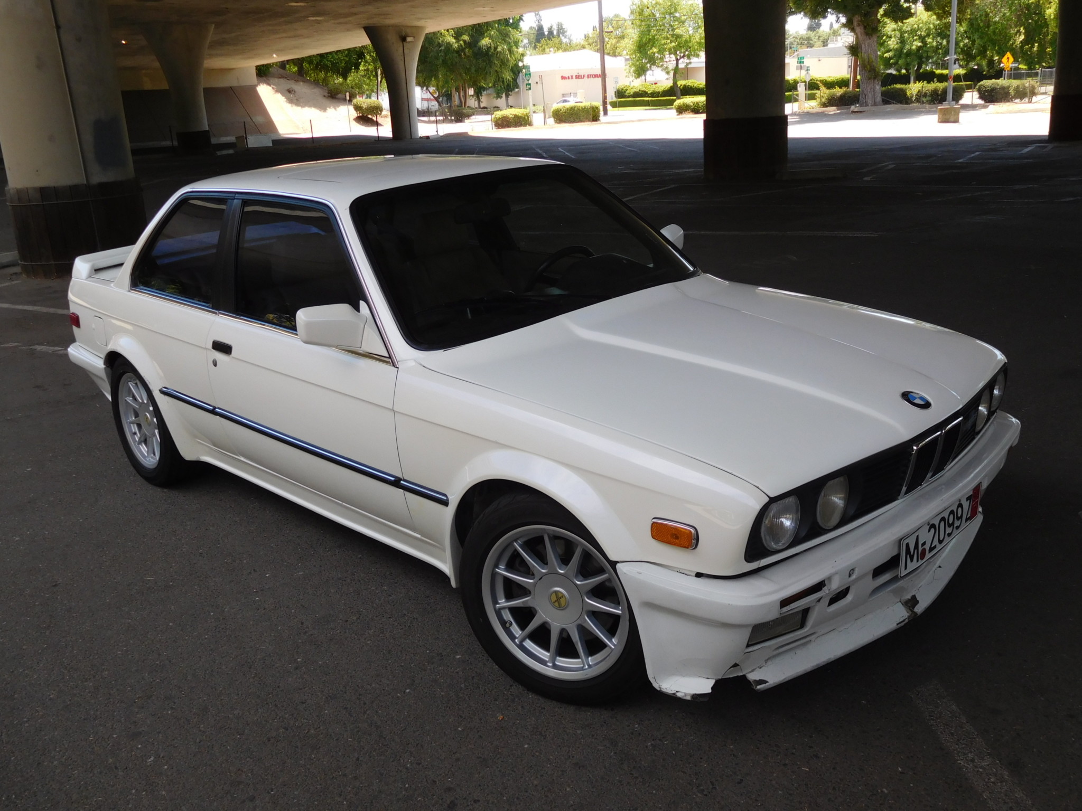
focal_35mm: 32
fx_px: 1000
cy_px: 406
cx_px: 541
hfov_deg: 56.8
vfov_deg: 44.2
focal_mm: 5.7
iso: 125
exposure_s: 1/250
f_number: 3.6
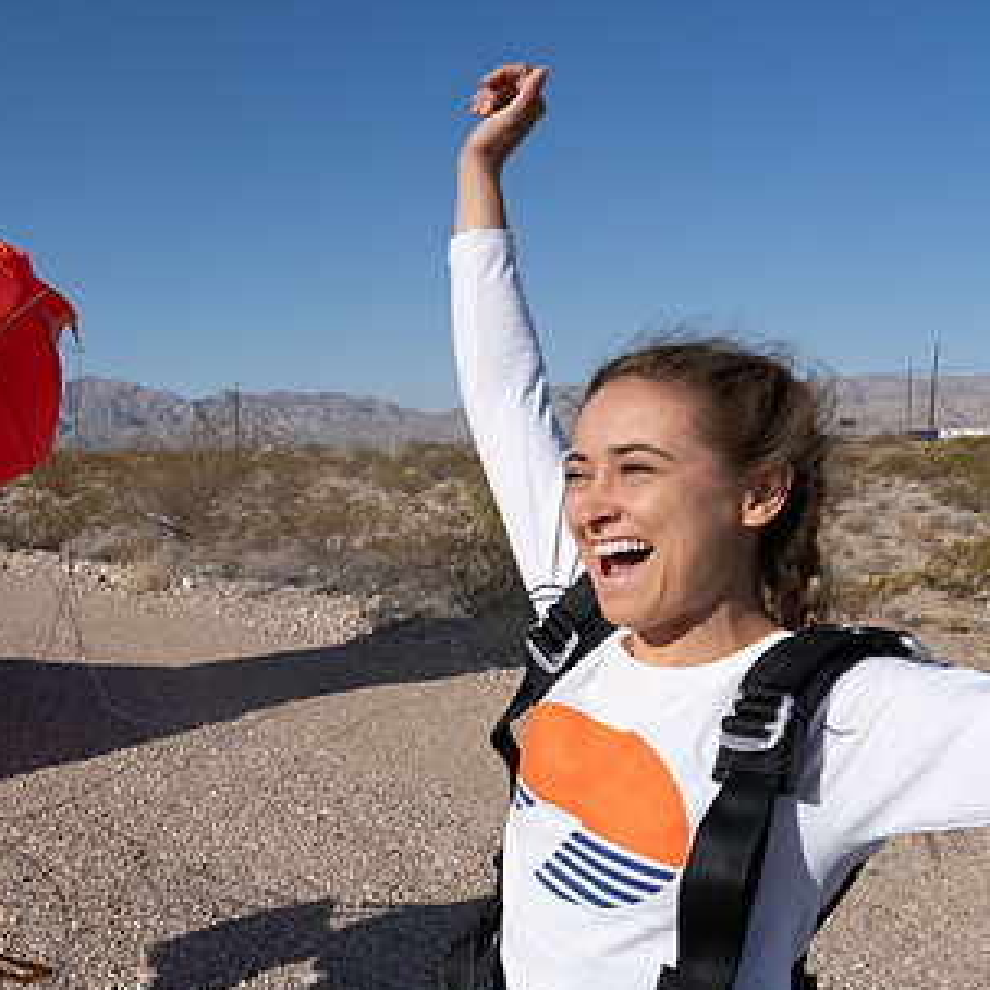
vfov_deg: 42.6
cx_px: 196
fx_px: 1262
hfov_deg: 41.0
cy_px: 596
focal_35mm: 39
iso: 800
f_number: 11
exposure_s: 1/2000
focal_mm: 24
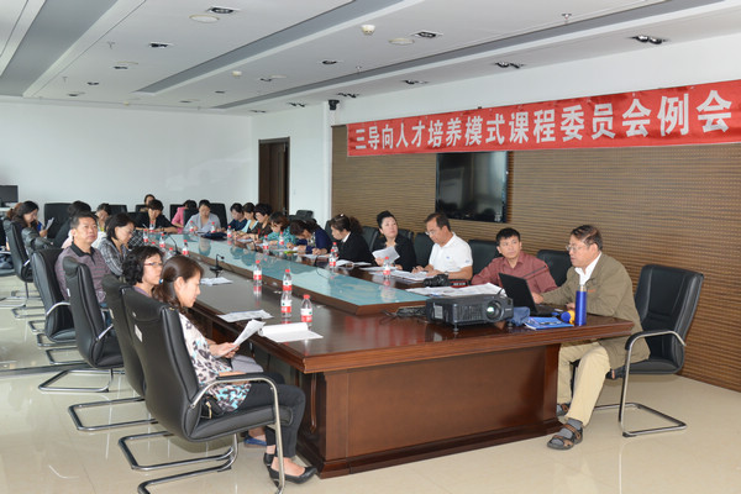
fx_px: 659
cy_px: 247
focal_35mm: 32
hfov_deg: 58.7
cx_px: 370
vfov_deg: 41.1
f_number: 7.1
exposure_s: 1/60
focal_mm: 32
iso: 800
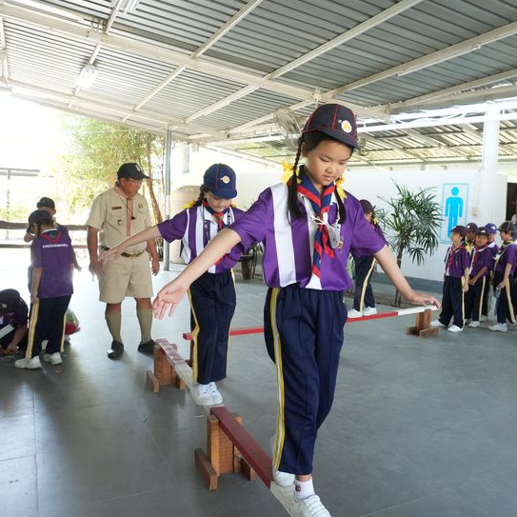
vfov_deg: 52.5
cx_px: 318
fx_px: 524
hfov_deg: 52.1
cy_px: 257
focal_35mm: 31
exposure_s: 1/200
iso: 3200
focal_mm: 16
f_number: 5.6
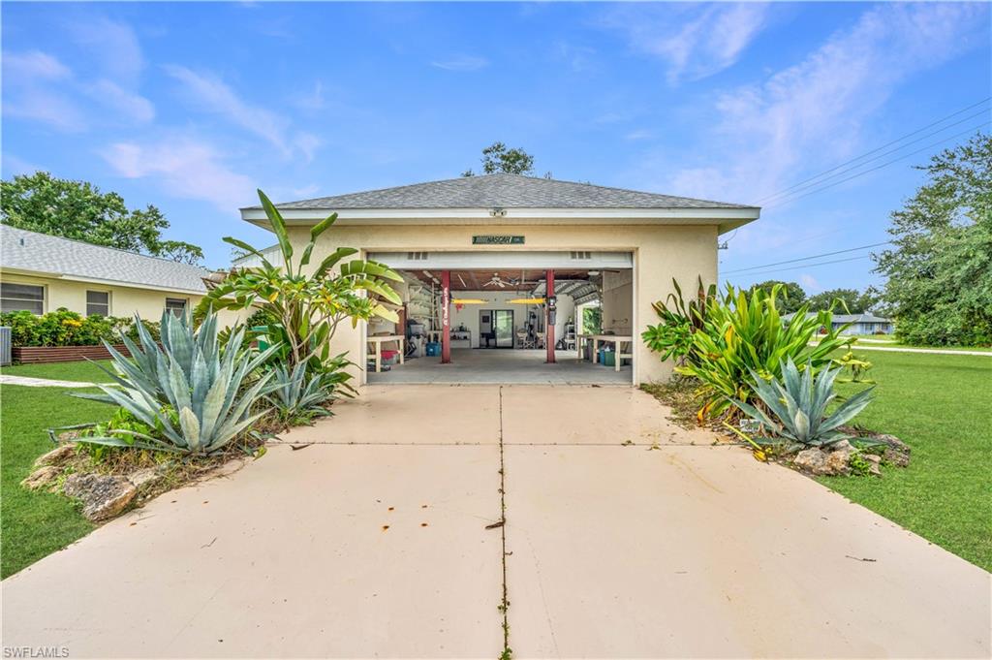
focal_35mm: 16
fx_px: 441
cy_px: 330
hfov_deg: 96.8
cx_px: 496
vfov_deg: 73.7
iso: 400
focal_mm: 16
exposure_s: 1/1250
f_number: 8
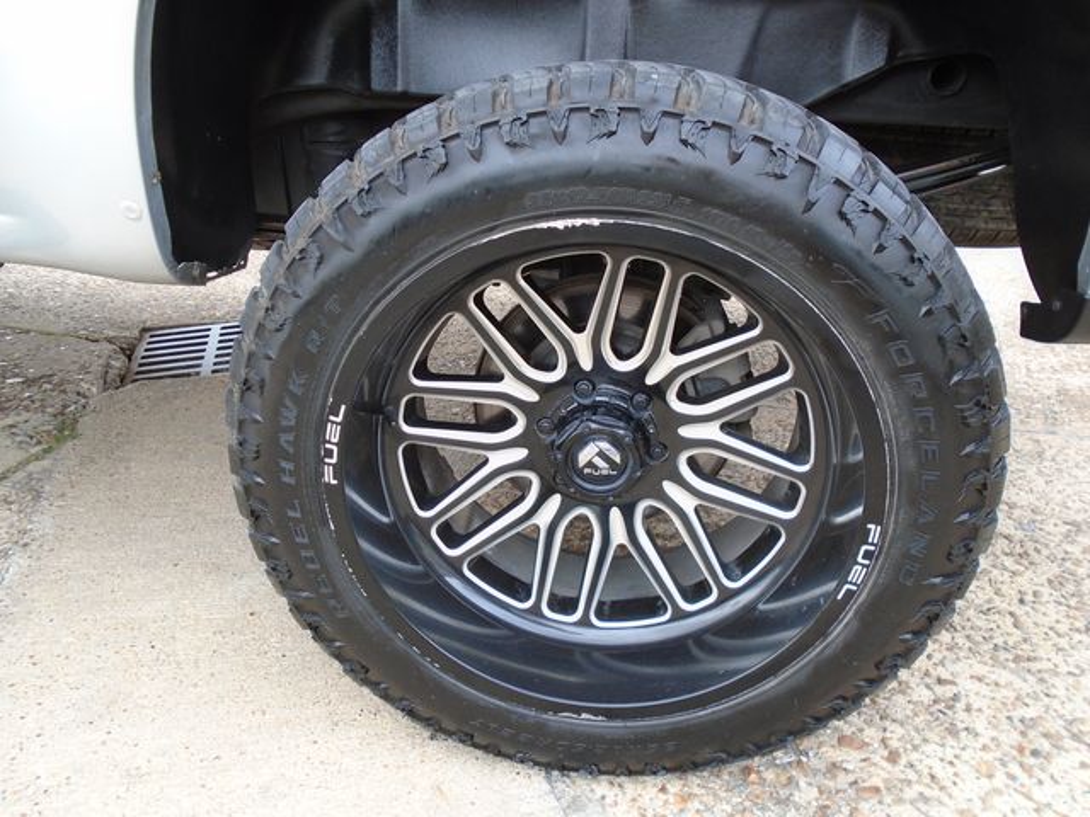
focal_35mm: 26
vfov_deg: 53.1
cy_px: 408
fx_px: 819
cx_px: 545
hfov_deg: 67.3
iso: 100
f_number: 3.2
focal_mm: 4.6
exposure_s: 1/100
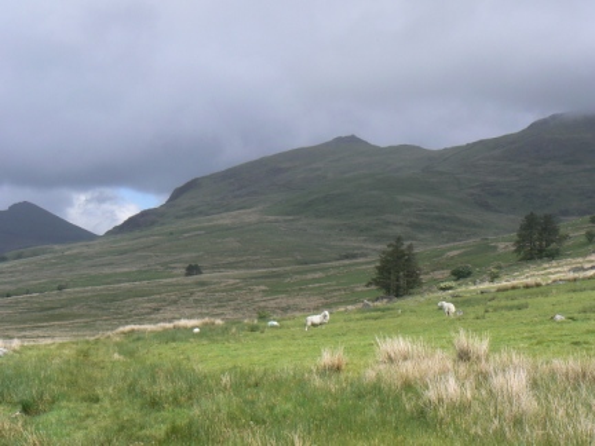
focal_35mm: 82
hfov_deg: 23.8
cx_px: 298
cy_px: 223
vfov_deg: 18.0
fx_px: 1409
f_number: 6.3
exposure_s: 1/500
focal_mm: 13.7
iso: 80
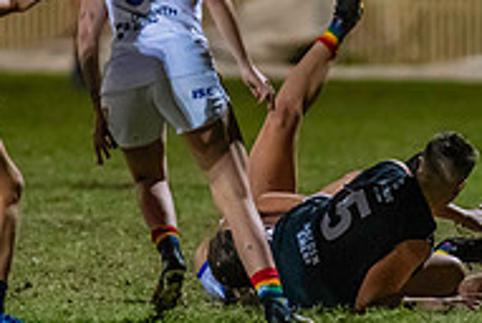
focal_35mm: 835
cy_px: 181
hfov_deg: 2.5
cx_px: 448
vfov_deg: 1.7
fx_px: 11197
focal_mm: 240
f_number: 2.8
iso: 10000
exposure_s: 1/1000
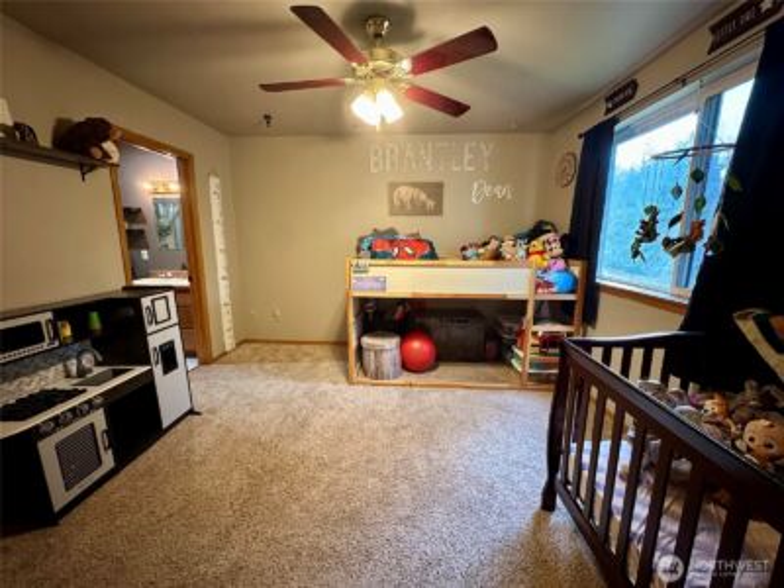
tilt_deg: -10.3
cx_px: 392
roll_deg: -0.7
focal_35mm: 14
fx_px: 317
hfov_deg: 102.1
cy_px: 294
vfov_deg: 85.7
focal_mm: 2.22
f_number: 2.2
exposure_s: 1/60
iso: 640
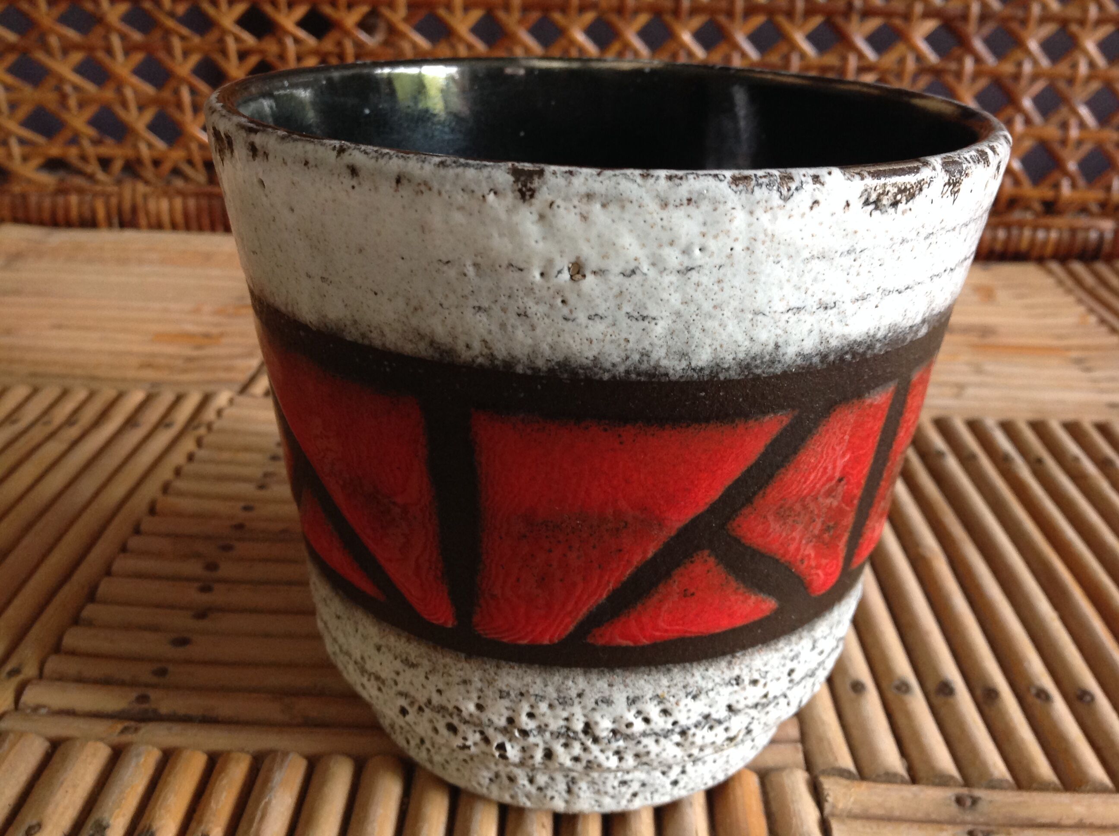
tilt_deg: -24.6
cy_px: 418
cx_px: 560
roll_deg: -1.4
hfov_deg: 52.7
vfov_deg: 40.6
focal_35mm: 35
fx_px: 1130
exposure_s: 1/15
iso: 160
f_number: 2.4
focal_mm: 4.28
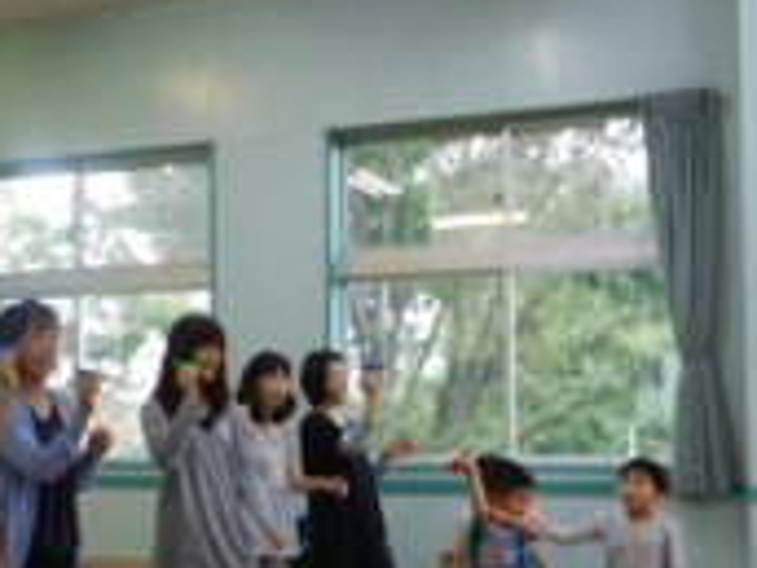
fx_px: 1268
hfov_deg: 32.7
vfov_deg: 25.1
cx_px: 207
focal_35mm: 58
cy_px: 396
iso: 160
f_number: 3.4
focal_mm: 4.5
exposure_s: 1/30
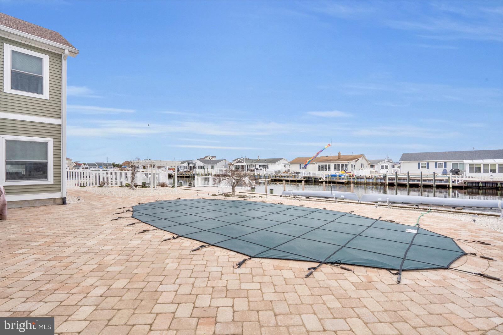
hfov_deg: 96.7
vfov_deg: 73.7
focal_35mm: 16
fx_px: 223
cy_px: 168
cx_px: 252
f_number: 16
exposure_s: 1/40
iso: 200
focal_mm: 16
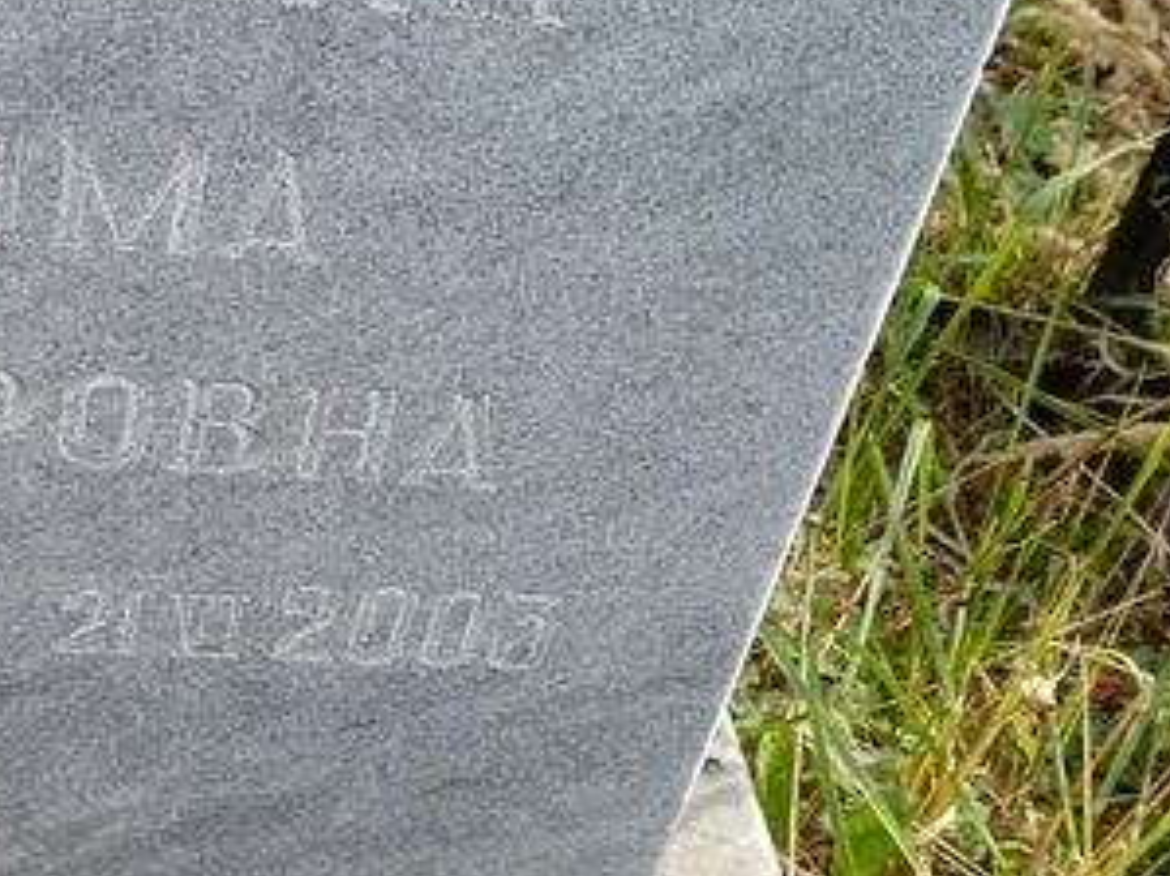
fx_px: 2264
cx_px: 196
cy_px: 489
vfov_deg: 21.9
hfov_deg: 28.2
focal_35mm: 67
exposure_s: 1/296
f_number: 1.69
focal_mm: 4.76
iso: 110
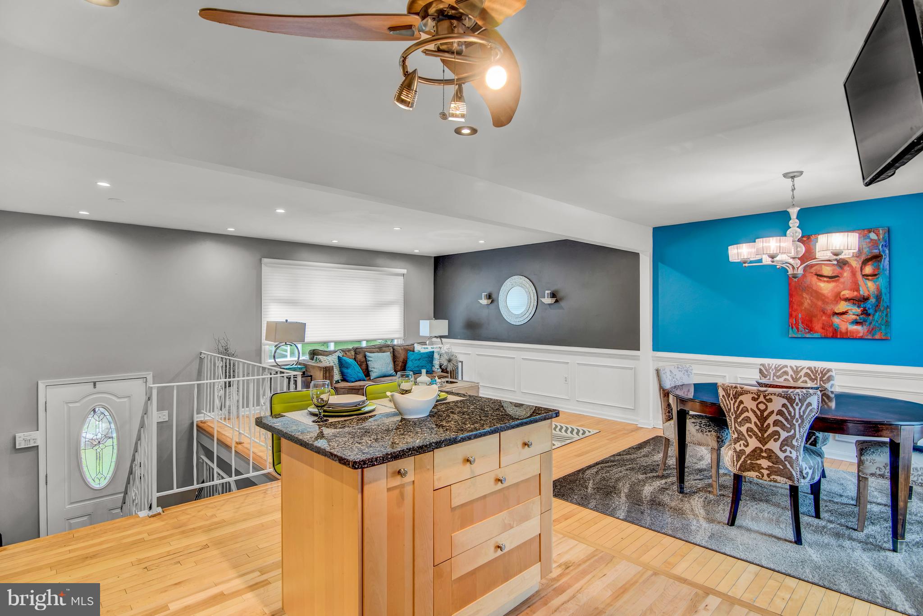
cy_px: 308
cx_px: 462
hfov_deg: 93.3
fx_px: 436
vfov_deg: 70.5
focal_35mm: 17
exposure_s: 1/4
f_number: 7.1
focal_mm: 17
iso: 320
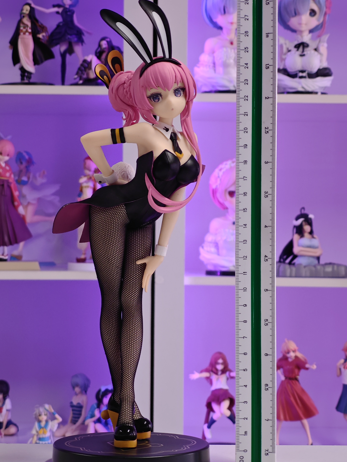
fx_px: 1176
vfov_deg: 22.3
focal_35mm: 88
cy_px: 238
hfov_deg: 16.8
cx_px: 157
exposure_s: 1/27
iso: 400
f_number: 2.4
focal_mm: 7.48
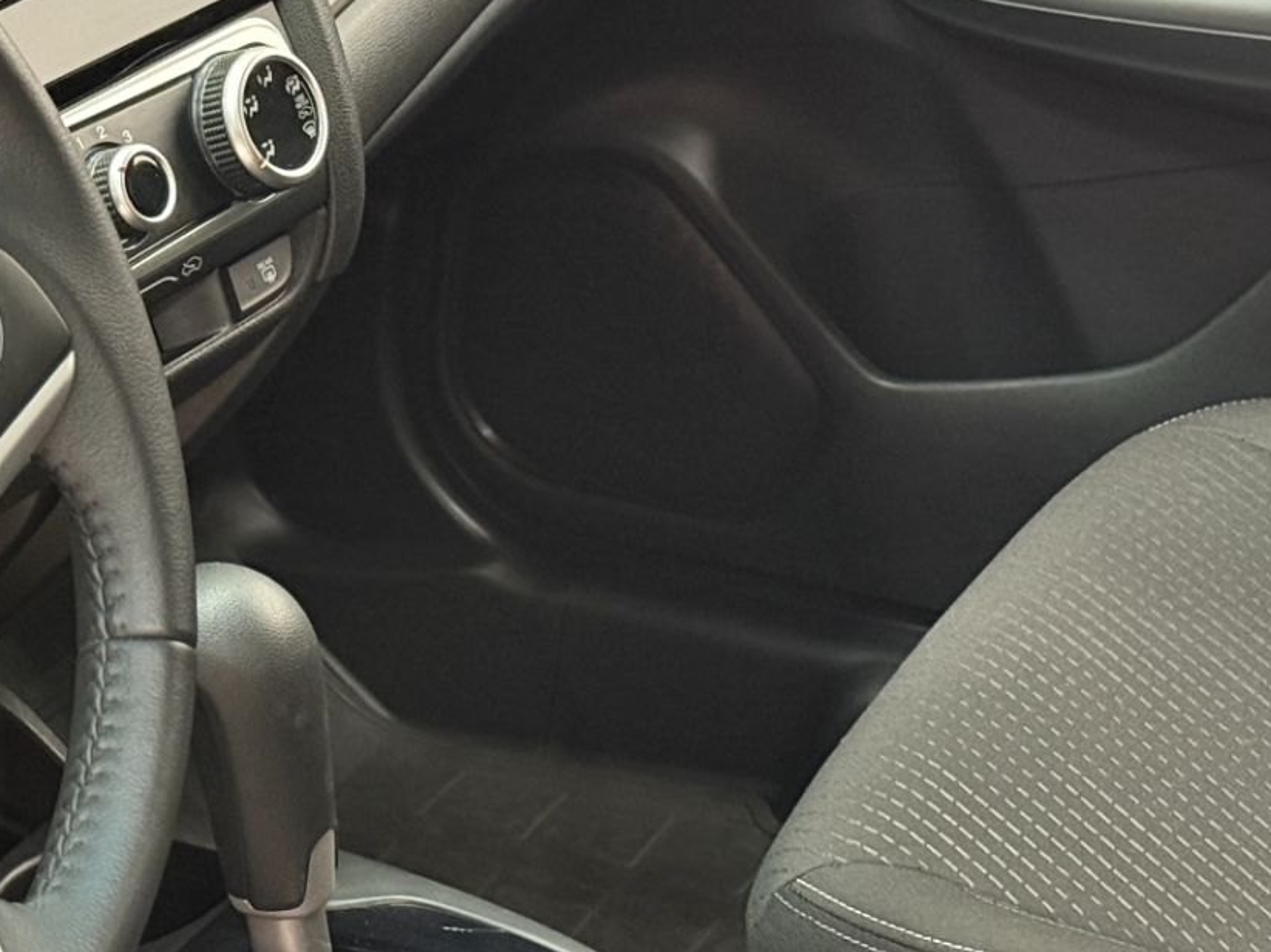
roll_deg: +0.9
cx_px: 340
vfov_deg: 13.2
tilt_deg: -26.5
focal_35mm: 112
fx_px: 4112
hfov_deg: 17.5
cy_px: 509
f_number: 1.78
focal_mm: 6.76
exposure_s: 1/24
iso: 640
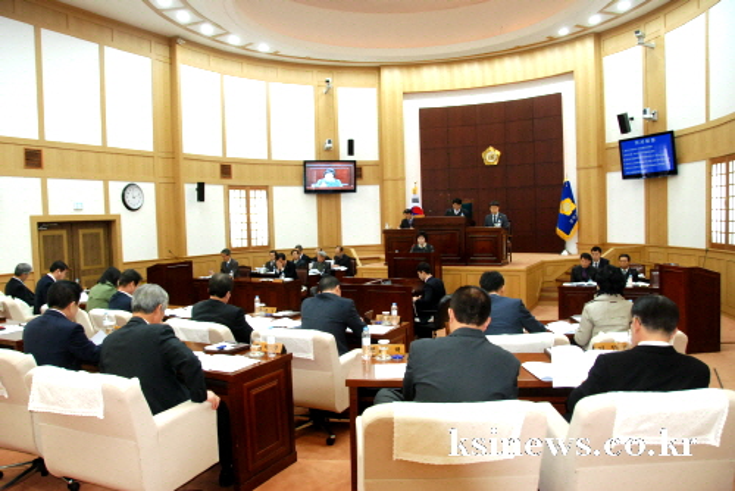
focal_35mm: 27
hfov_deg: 67.4
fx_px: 552
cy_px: 246
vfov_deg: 48.0
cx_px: 368
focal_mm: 18
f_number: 5
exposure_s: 1/50
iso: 1000
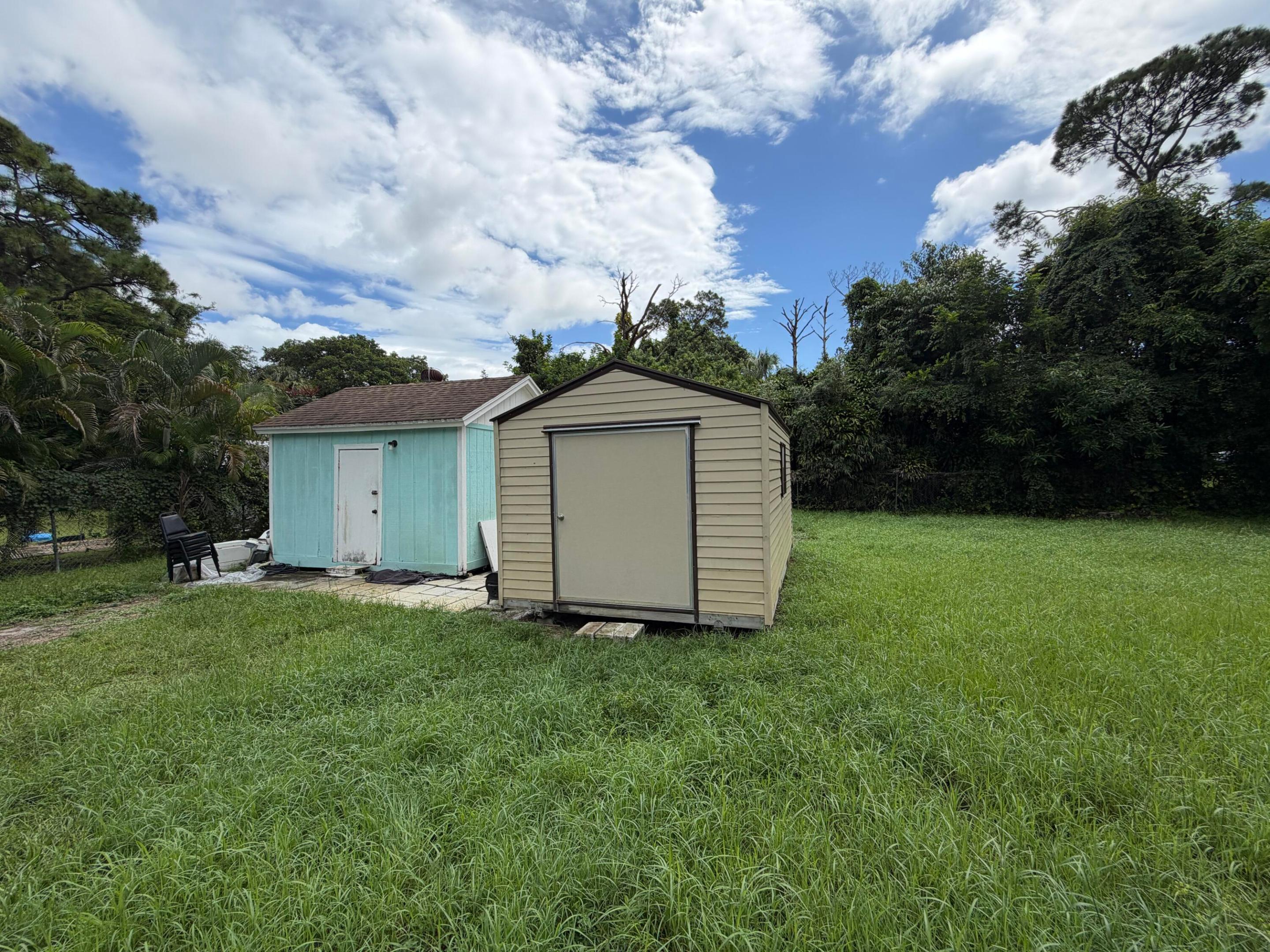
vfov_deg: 85.7
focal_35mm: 14
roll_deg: +1.0
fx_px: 514
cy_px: 476
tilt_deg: -1.9
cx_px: 635
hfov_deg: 102.1
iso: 20
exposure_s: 1/1125
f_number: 2.2
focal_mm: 2.22
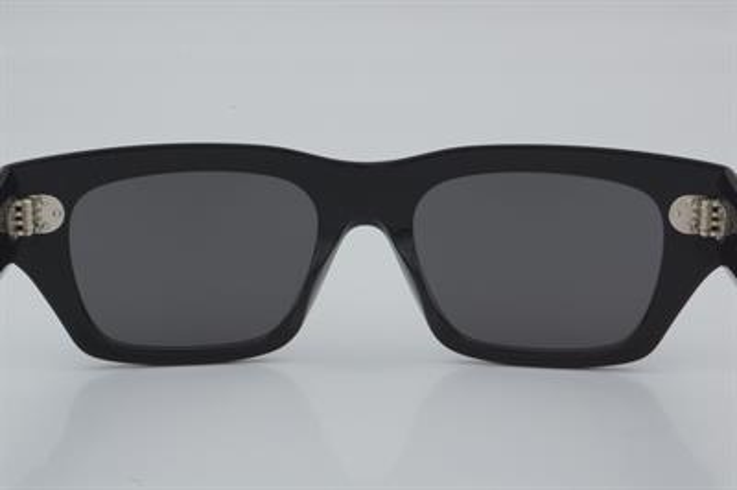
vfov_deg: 16.5
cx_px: 368
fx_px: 1688
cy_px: 245
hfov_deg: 24.6
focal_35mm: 82
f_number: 32
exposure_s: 1/4
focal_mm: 55
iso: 100
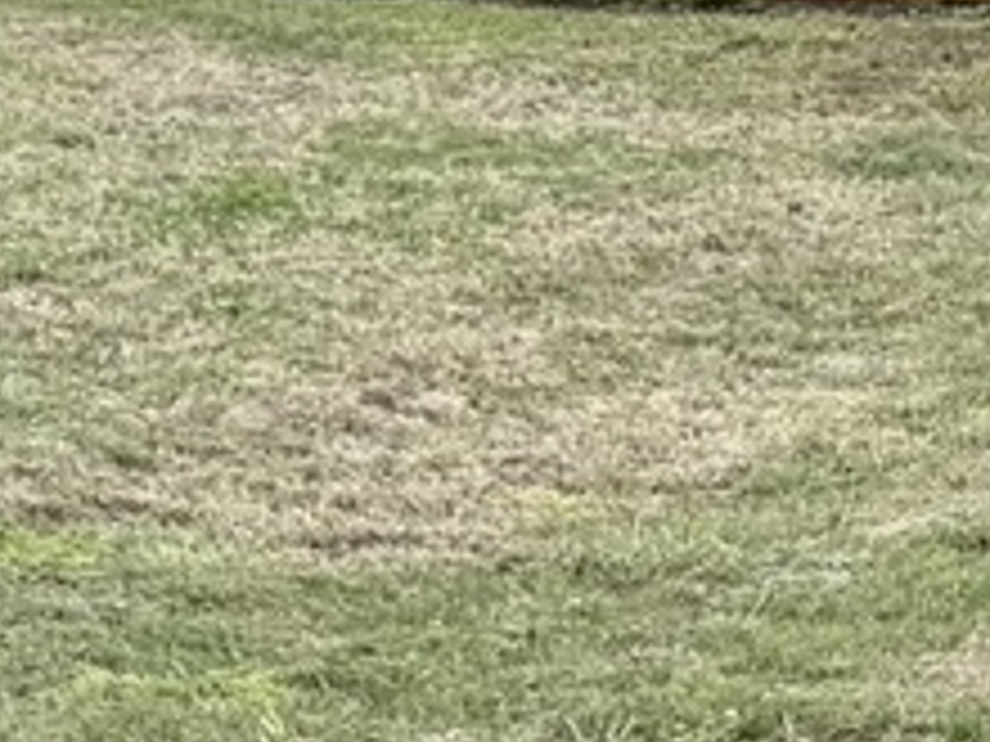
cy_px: 427
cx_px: -2106
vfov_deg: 9.5
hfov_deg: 9.5
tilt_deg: -13.2
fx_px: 4490
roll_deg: +2.7
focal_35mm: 157
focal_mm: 6.76
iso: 80
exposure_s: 1/2053
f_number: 1.78
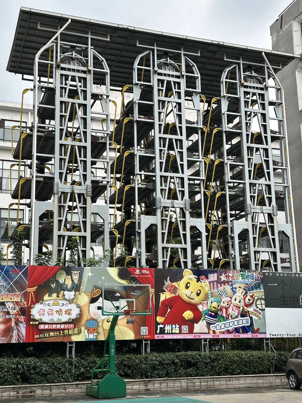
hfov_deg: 30.3
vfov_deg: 39.7
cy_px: 202
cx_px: 151
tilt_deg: +14.5
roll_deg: +0.3
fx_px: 558
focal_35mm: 48
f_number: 1.78
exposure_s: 1/887
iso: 64
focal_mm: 6.86
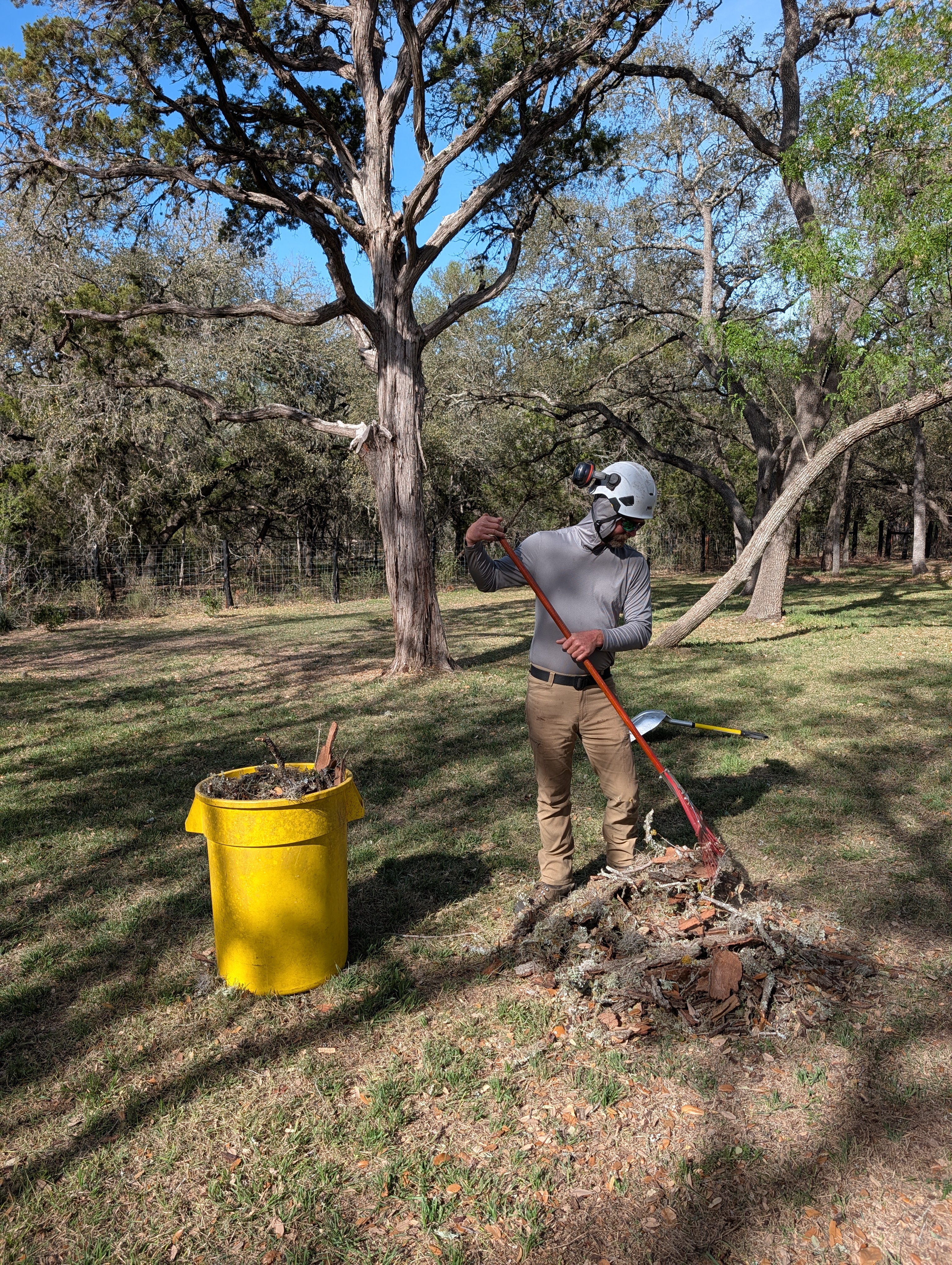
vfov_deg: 71.5
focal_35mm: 24
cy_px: 632
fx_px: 878
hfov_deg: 56.9
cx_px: 476
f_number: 1.68
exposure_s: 1/572
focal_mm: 6.9
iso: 24
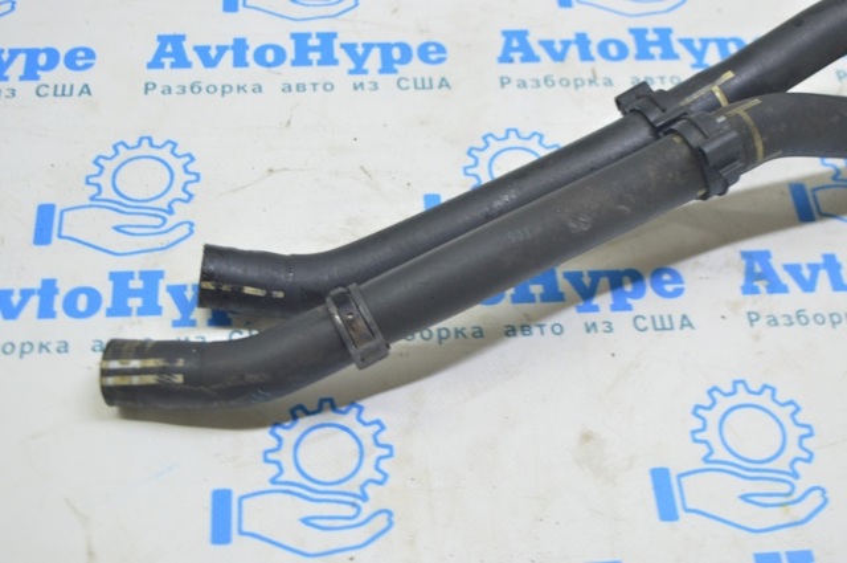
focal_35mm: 54
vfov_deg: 25.0
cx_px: 424
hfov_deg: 36.9
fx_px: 1269
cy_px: 282
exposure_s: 1/20
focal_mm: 36
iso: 400
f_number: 5.6
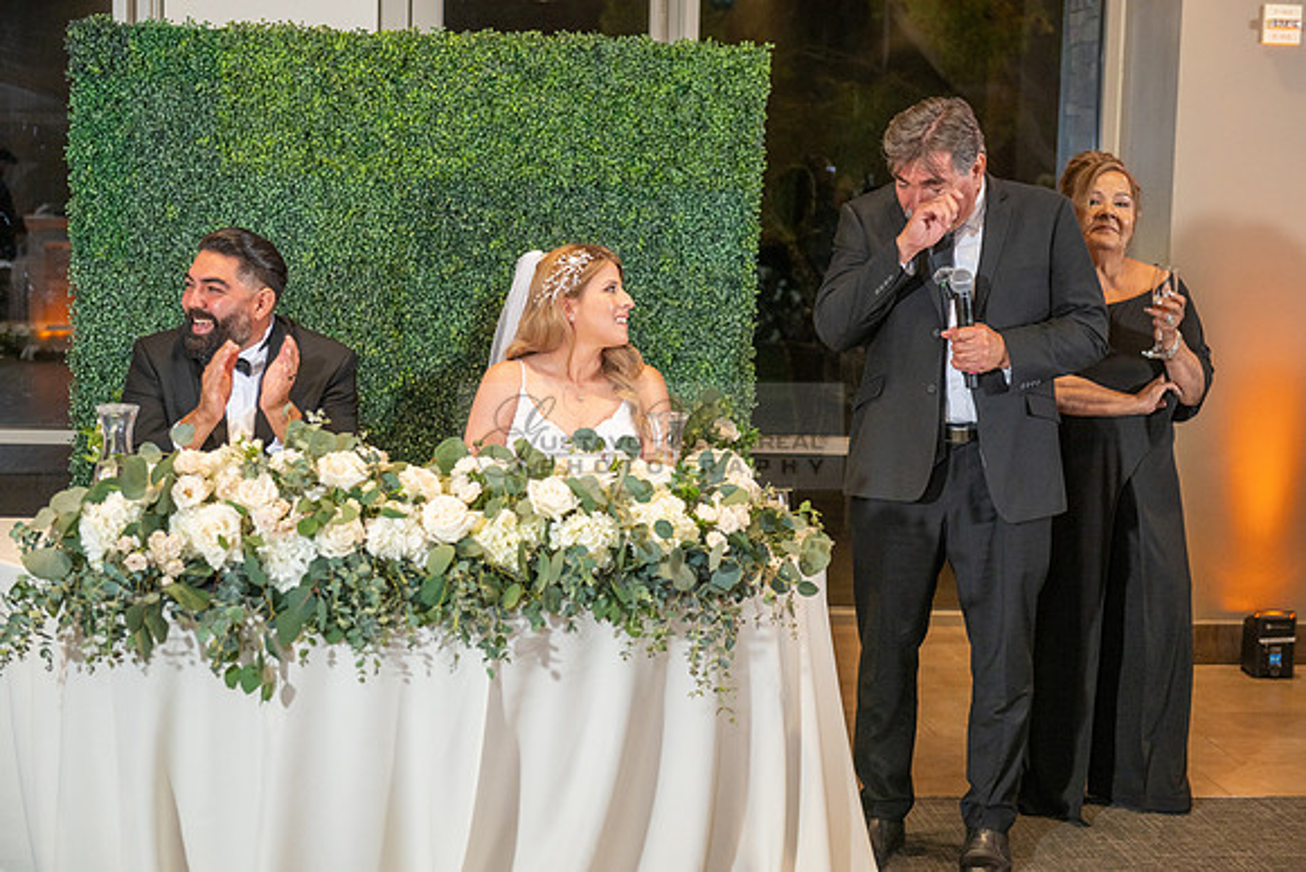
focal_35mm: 58
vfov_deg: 23.4
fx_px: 2105
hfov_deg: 34.5
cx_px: 653
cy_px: 436
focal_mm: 58
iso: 800
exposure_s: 1/160
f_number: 3.5
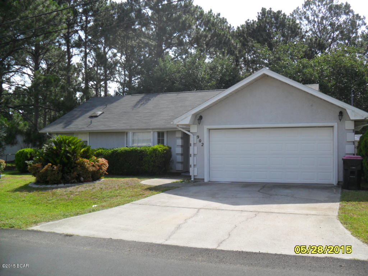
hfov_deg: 52.6
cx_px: 184
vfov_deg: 40.7
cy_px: 138
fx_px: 372
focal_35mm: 35
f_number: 3
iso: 80
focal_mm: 6.3
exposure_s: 1/750
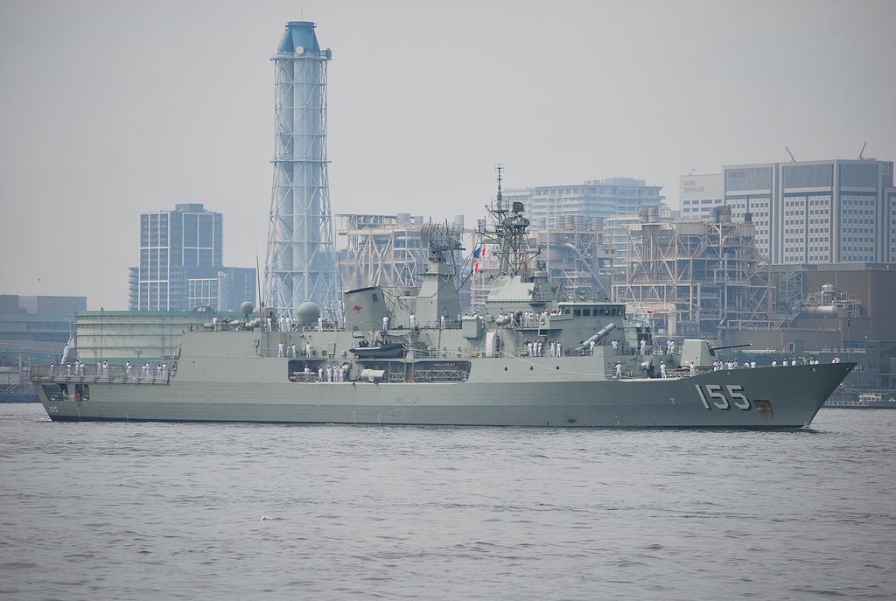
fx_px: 5049
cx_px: 448
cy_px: 300
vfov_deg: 6.8
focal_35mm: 202
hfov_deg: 10.1
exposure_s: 1/800
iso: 100
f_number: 5
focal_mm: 135
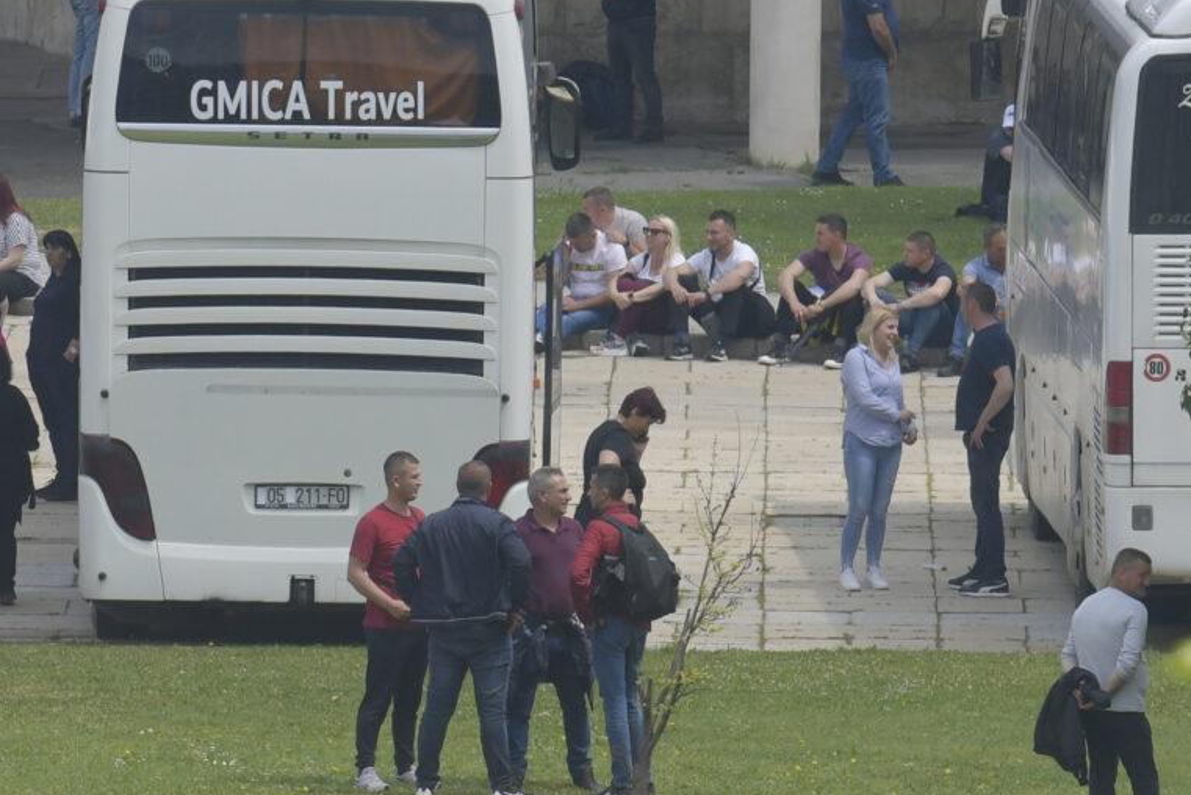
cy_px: 345
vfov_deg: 5.1
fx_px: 8902
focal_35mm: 269
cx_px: 624
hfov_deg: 7.7
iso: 160
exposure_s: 1/640
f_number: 5.6
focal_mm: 200
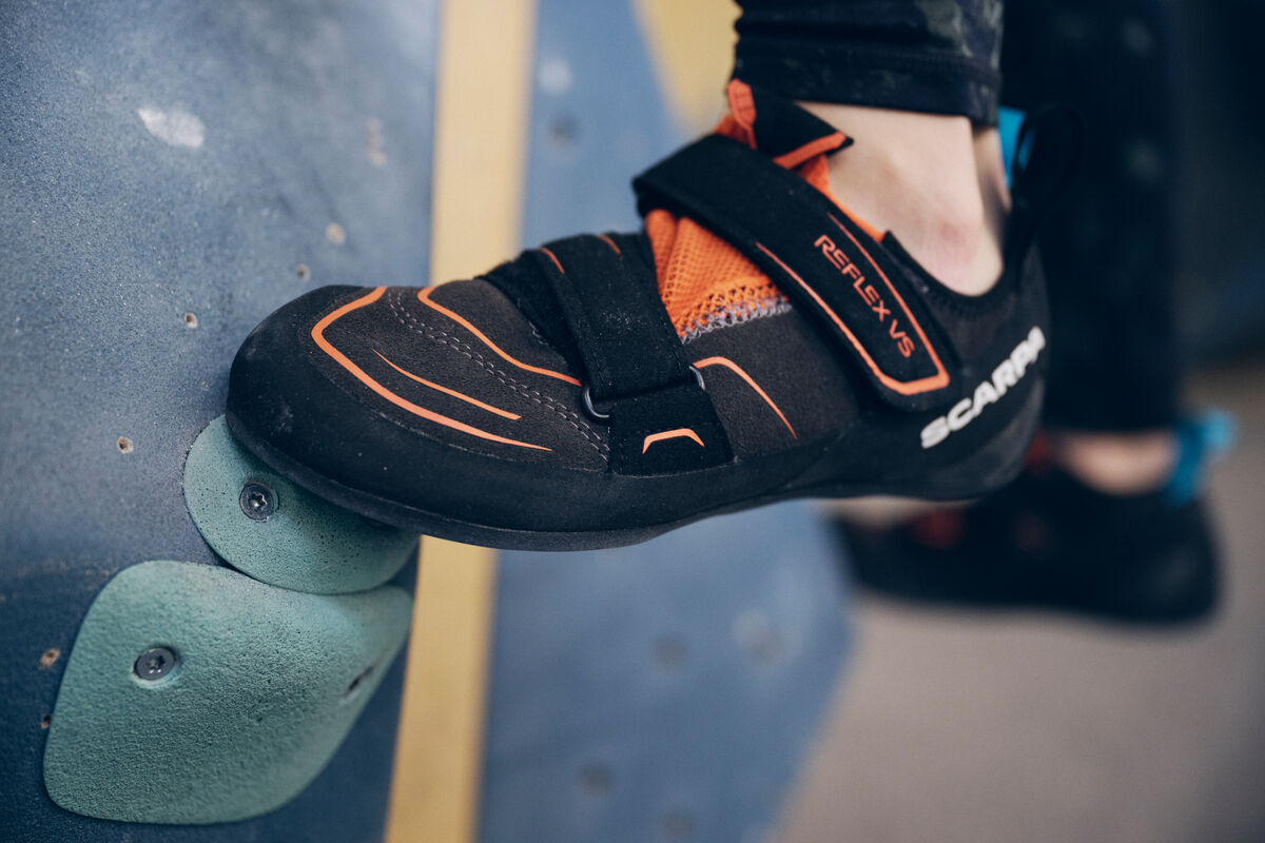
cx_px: 632
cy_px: 422
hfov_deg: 38.2
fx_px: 1827
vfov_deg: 26.0
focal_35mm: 52
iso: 1000
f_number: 2.8
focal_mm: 52
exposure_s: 1/250
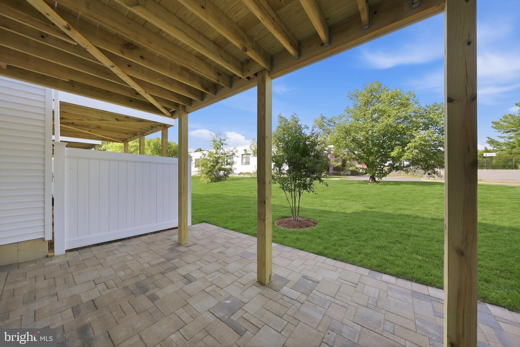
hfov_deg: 112.6
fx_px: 173
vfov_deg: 90.0
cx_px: 260
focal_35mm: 12
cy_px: 174
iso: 80
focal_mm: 12
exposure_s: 1/125
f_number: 5.6
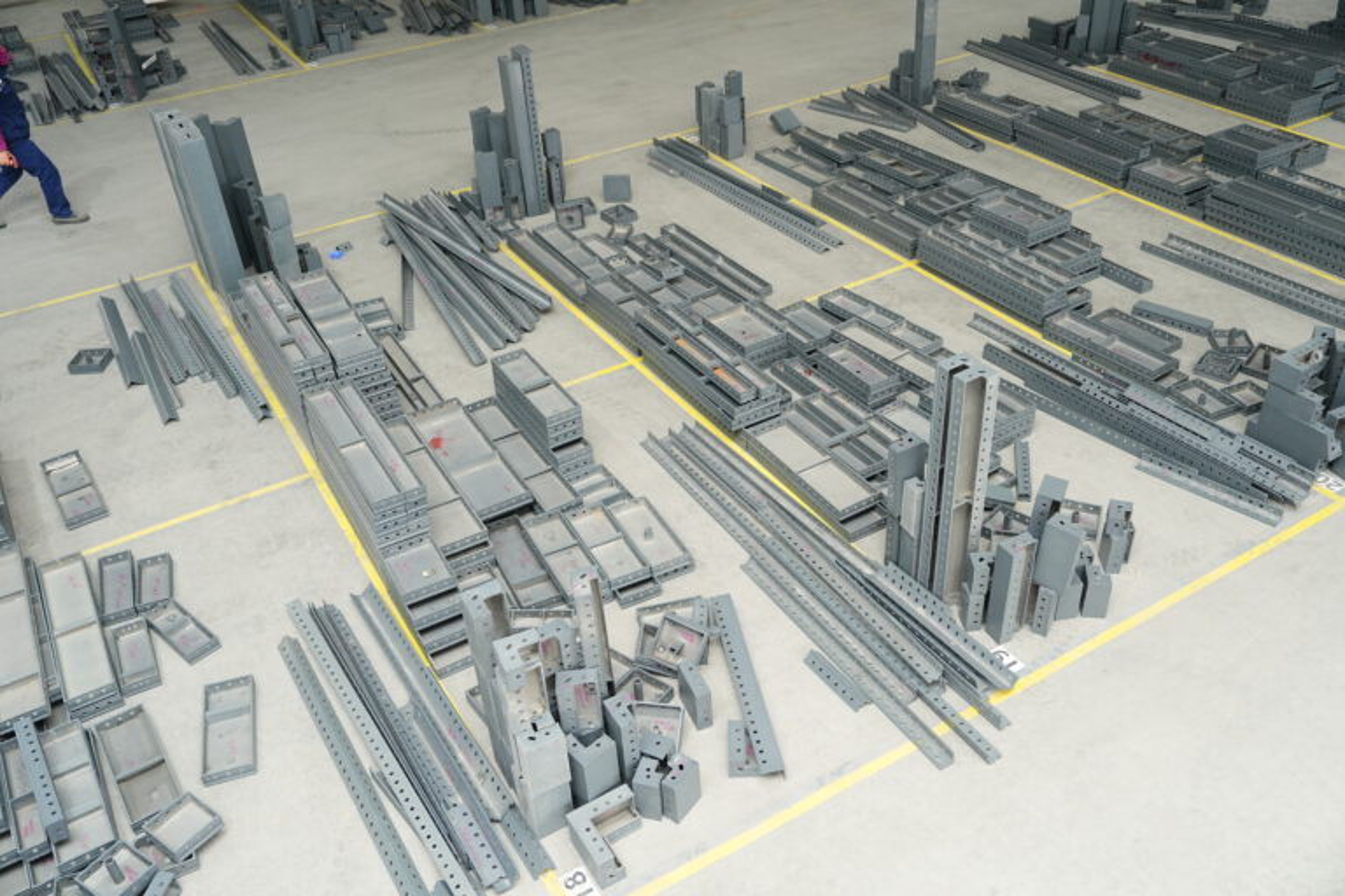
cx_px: 672
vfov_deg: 42.3
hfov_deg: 60.3
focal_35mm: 31
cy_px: 448
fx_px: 1158
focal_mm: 31
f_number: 3.2
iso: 1000
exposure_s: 1/160
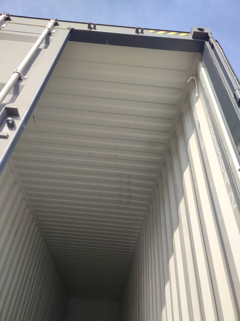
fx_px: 231
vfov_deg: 69.4
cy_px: 160
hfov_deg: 54.9
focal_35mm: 25
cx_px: 120
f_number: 1.9
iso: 50
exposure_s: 1/371
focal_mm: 6.04
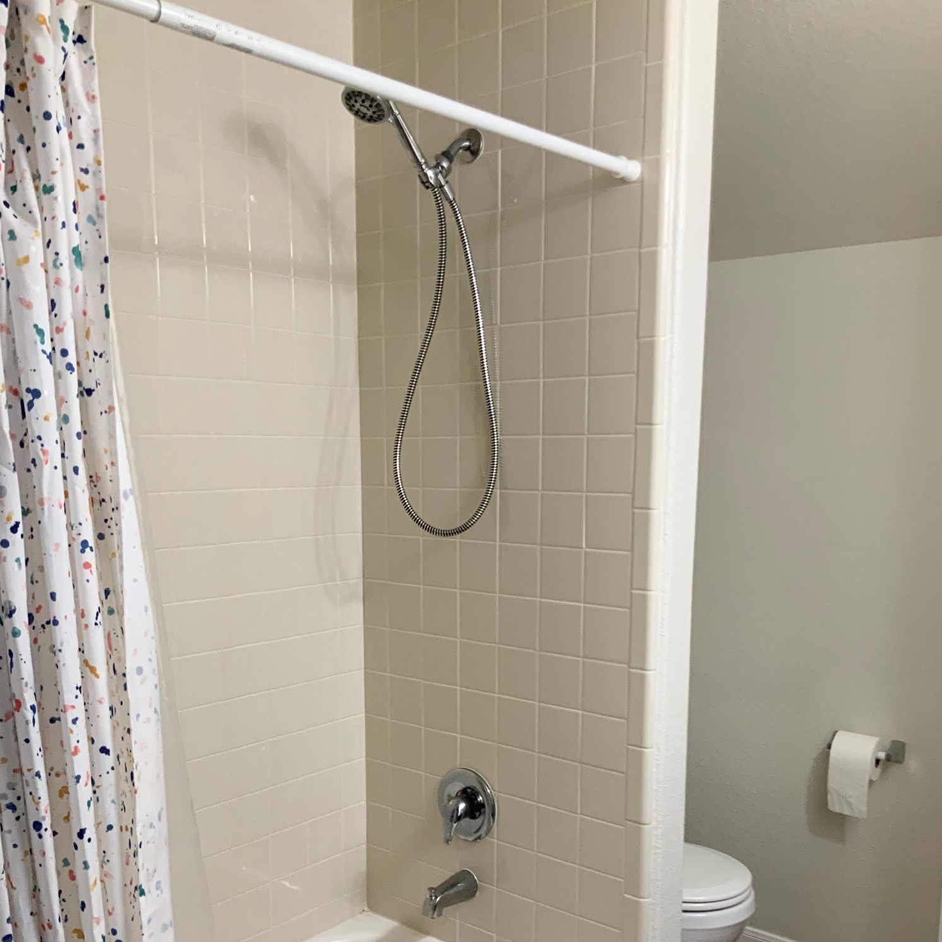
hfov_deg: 47.2
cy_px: 627
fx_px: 1078
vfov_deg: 46.5
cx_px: 474
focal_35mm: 35
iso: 100
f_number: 1.8
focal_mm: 3
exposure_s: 1/60
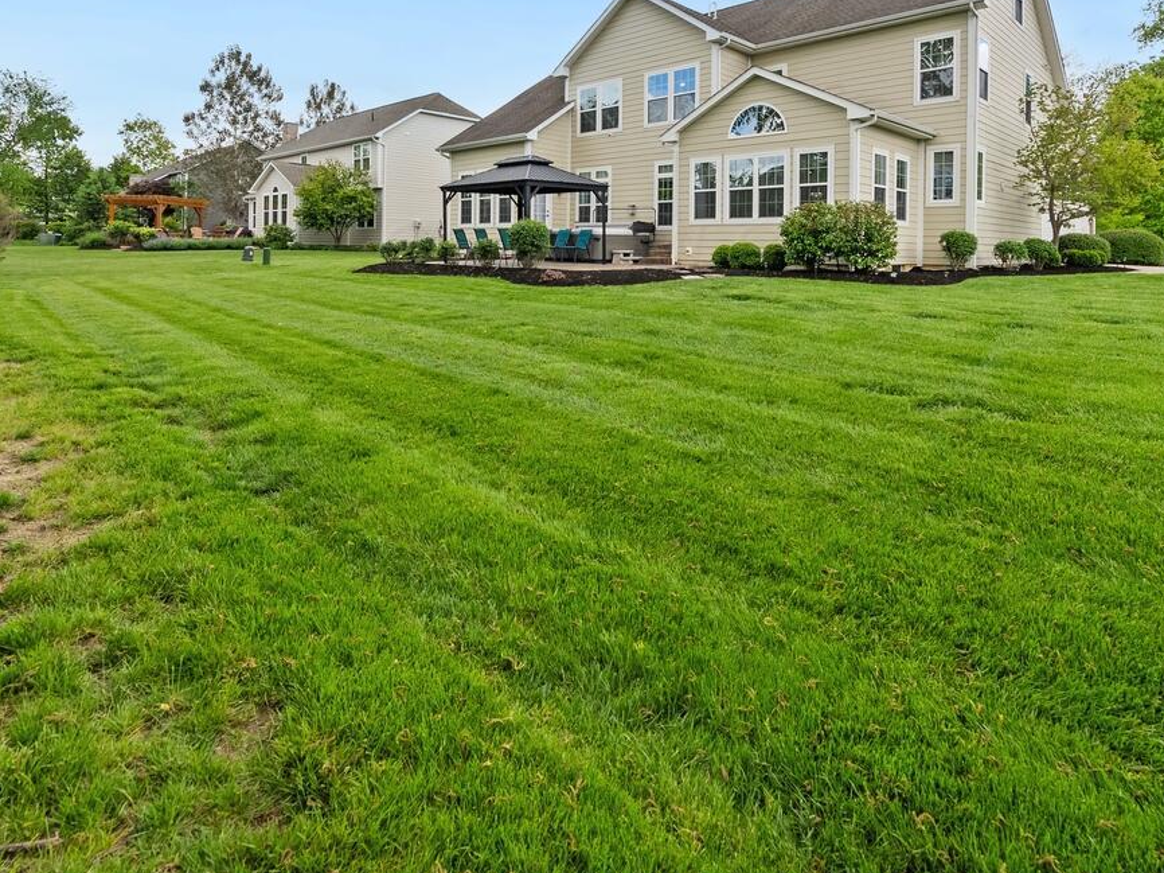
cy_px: 253
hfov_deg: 81.8
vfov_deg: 63.3
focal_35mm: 20
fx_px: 672
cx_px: 577
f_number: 7.1
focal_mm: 12
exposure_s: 1/125
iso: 100
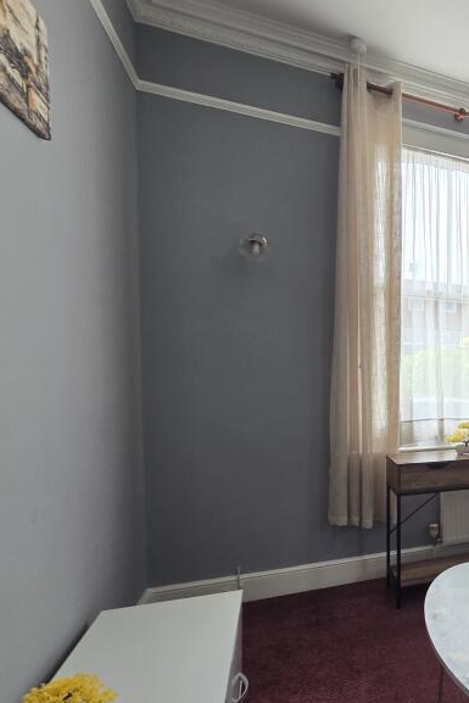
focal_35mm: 24
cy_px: 395
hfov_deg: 37.7
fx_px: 469
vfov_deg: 73.4
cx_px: 581
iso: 50
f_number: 2.2
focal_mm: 2.2
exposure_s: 1/50
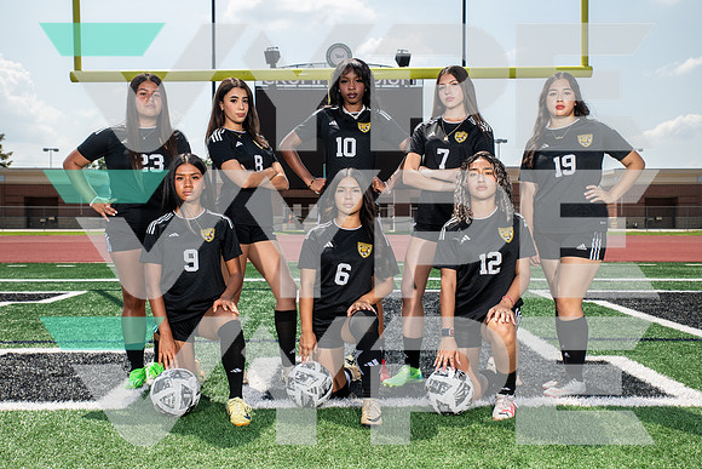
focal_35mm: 40
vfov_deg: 33.4
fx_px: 780
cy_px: 234
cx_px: 351
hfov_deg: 48.4
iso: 100
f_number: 7.1
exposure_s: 1/320
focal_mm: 40
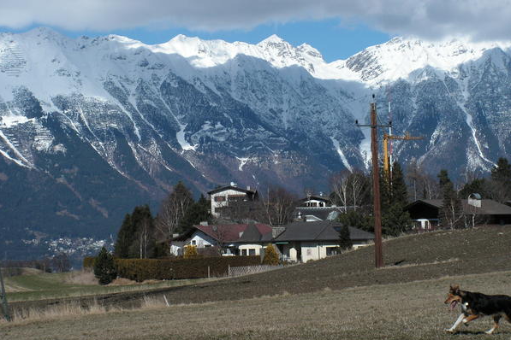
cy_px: 165
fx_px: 1334
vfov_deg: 14.6
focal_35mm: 94
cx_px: 255
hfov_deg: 21.7
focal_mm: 15.1
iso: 50
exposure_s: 1/640
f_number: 4.8
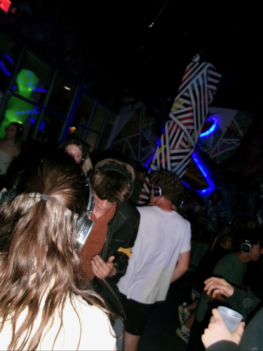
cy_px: 176
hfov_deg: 49.7
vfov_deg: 63.4
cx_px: 132
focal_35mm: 28
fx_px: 284
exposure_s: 1/50
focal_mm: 5.1
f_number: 3.9
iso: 500
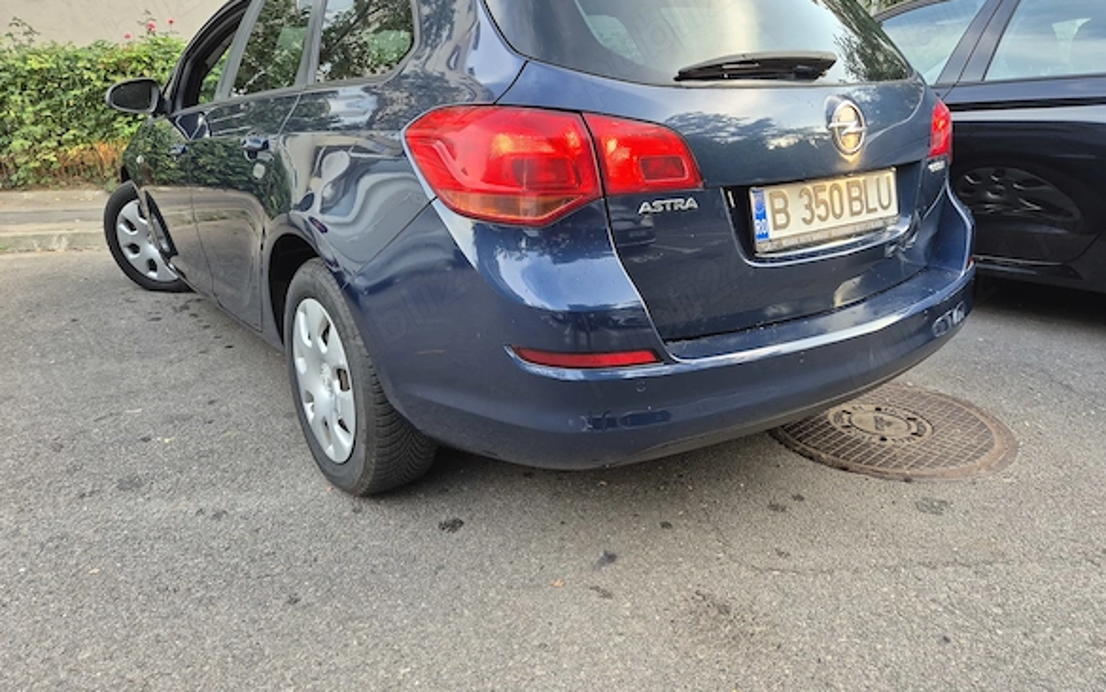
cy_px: 316
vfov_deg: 49.3
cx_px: 565
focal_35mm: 25
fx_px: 754
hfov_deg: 72.5
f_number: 1.8
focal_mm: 5.4
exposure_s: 1/180
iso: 125
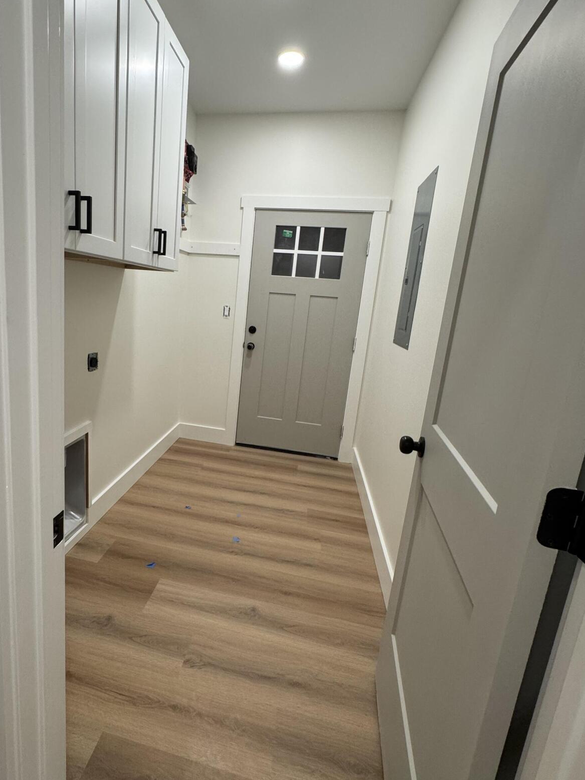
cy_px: 376
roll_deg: -3.6
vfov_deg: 87.7
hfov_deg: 70.4
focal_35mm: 18
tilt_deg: -12.5
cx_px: 220
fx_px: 406
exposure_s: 1/120
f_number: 2.2
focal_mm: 2.22
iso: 200
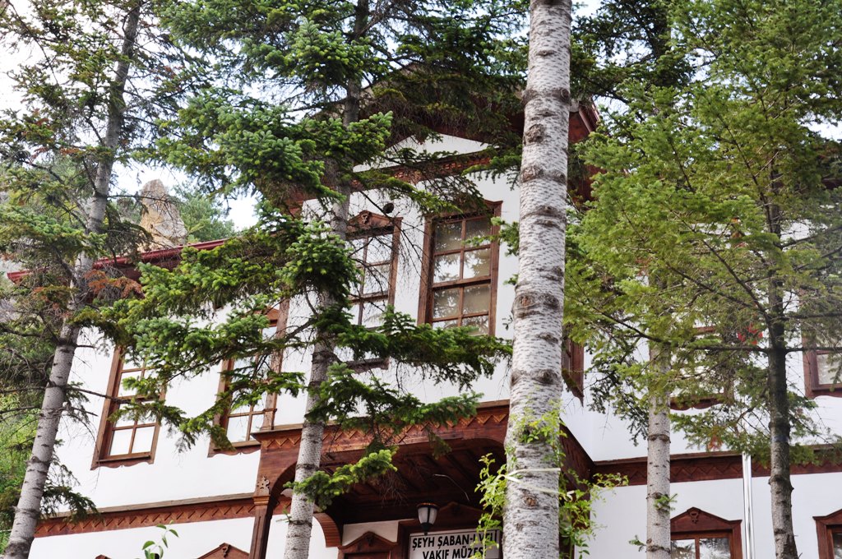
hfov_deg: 31.9
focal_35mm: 63
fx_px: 1472
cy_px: 280
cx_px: 421
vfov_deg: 21.5
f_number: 8
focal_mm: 42
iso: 200
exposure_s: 1/80
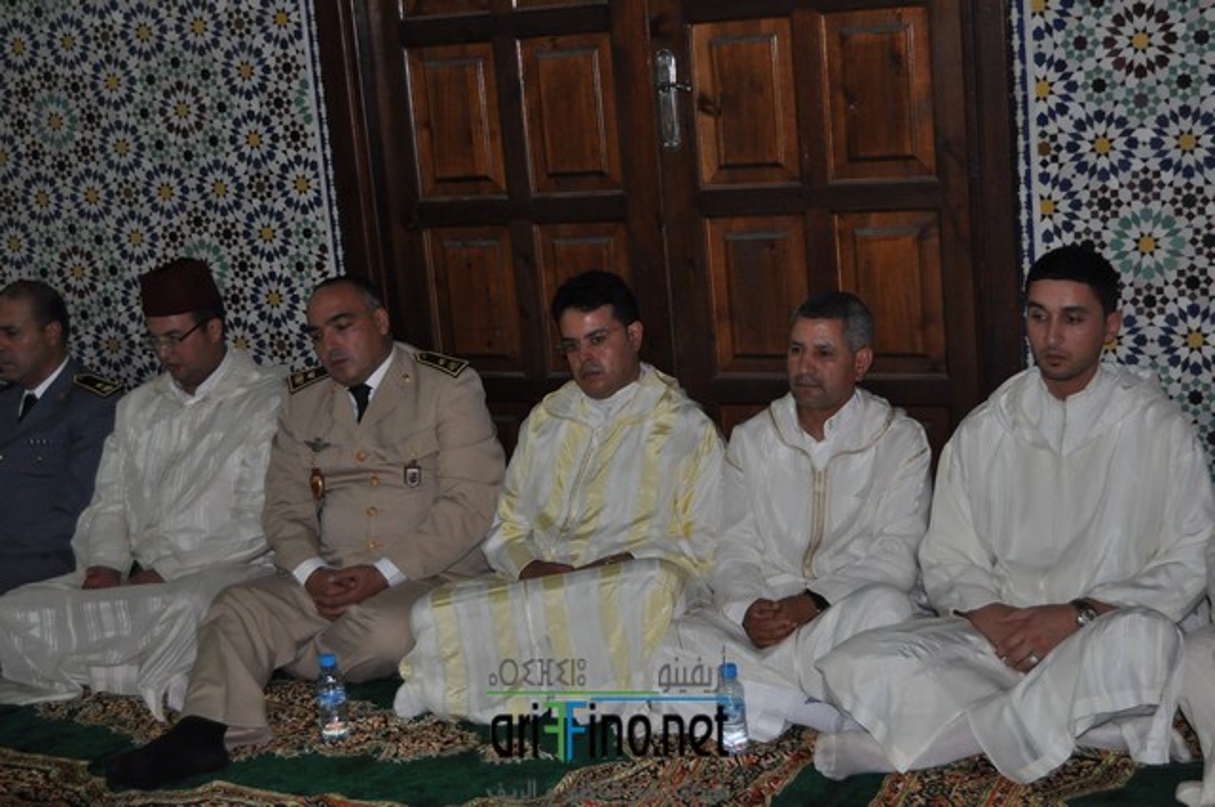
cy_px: 404
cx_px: 608
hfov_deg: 35.1
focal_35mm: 57
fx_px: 1921
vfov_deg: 23.7
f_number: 4.8
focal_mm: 38
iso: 800
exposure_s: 1/60
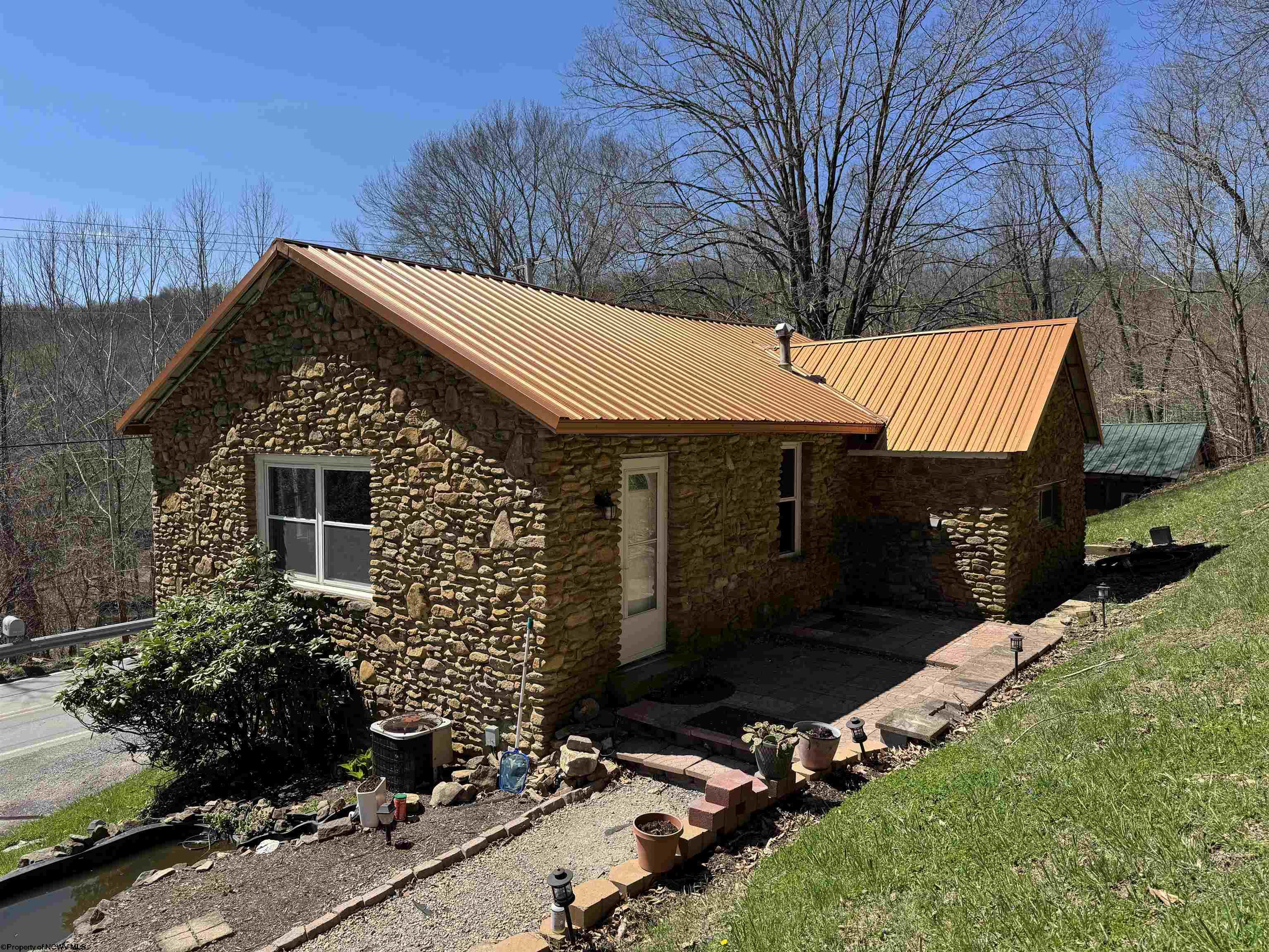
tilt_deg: -3.8
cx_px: 634
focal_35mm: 24
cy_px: 476
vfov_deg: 56.8
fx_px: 880
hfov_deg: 71.6
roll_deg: -0.1
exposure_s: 1/3247
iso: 80
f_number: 1.78
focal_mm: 6.76
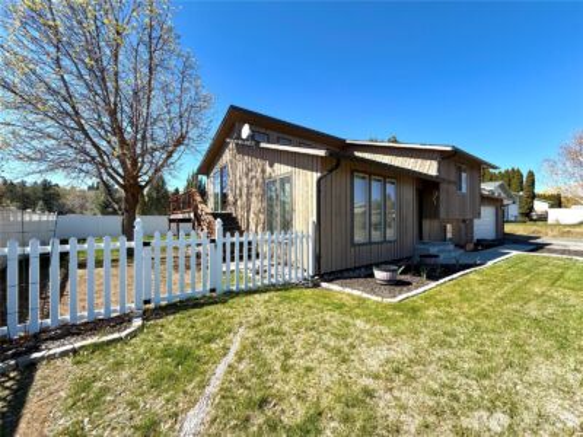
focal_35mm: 14
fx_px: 236
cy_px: 218
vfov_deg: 85.7
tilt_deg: +0.4
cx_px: 292
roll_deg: +0.4
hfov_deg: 102.1
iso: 32
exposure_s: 1/770
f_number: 2.2
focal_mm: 2.22
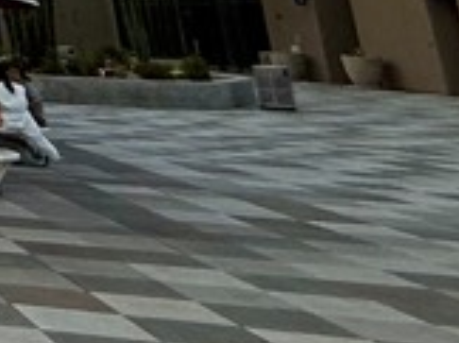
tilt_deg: +15.2
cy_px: -262
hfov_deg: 14.2
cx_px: -700
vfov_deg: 16.1
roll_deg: -2.2
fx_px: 1033
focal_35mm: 78
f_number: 2.2
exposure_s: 1/273
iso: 50
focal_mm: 2.22
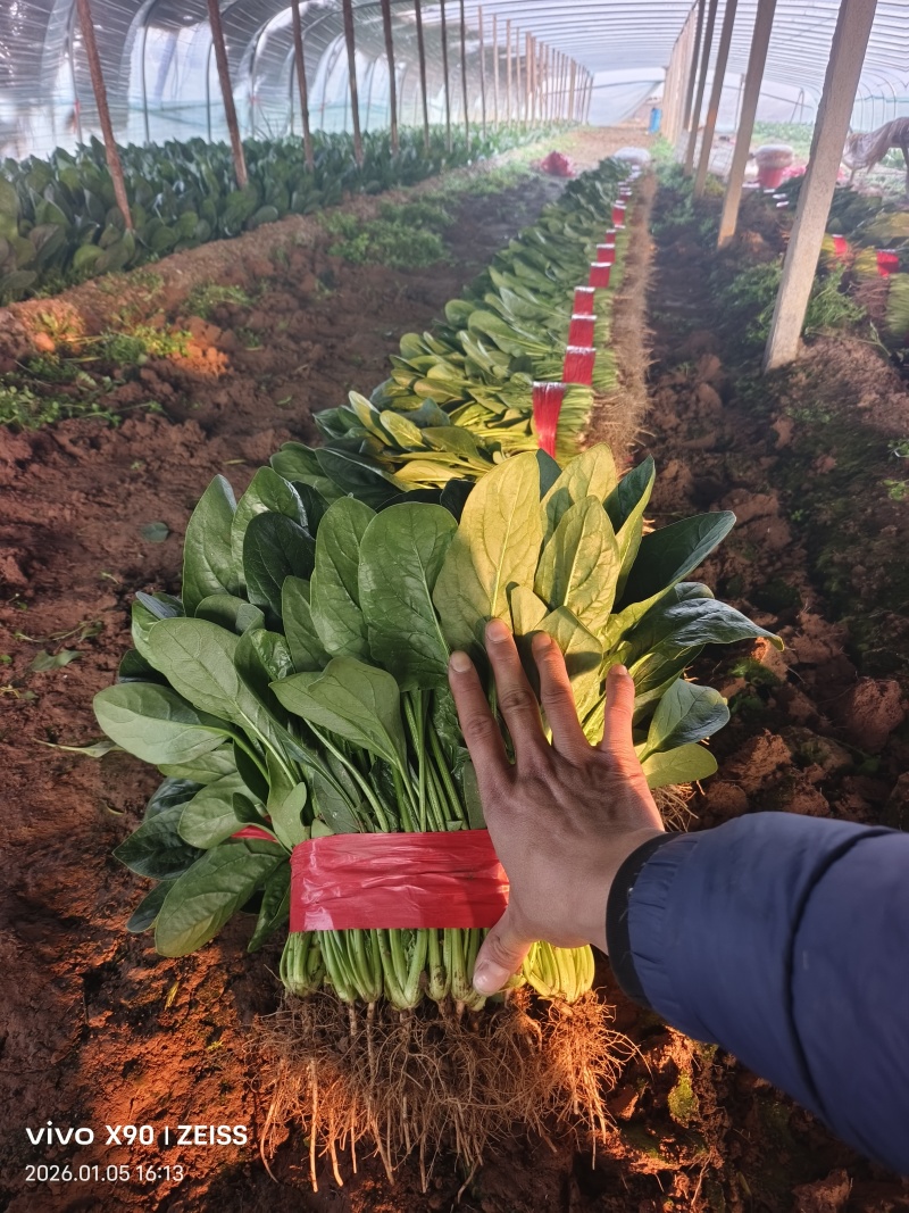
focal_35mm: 23
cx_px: 454
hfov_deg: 58.9
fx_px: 805
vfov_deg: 73.9
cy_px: 606
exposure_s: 1/50
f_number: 1.75
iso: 536
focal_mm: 5.5
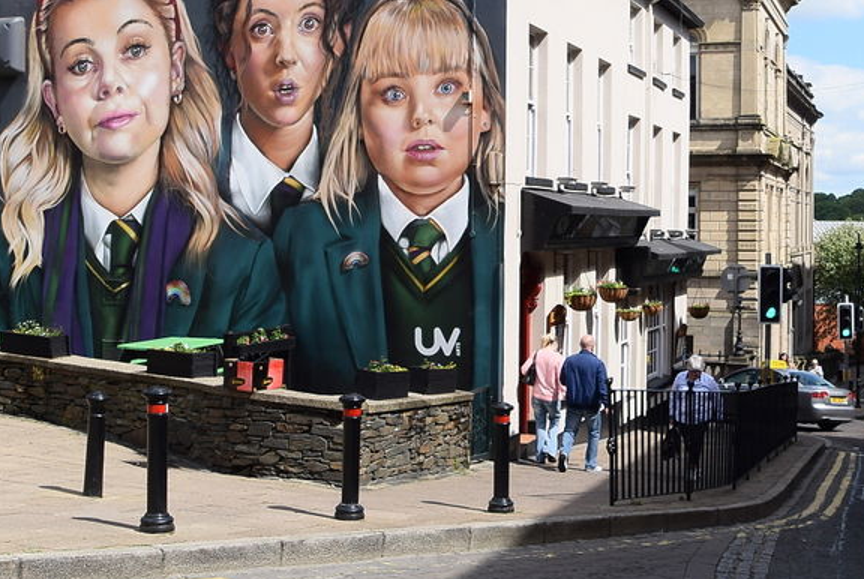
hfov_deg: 41.0
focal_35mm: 48
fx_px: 1154
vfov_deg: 27.9
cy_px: 178
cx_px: 453
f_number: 8
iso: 100
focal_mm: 18
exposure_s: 1/250
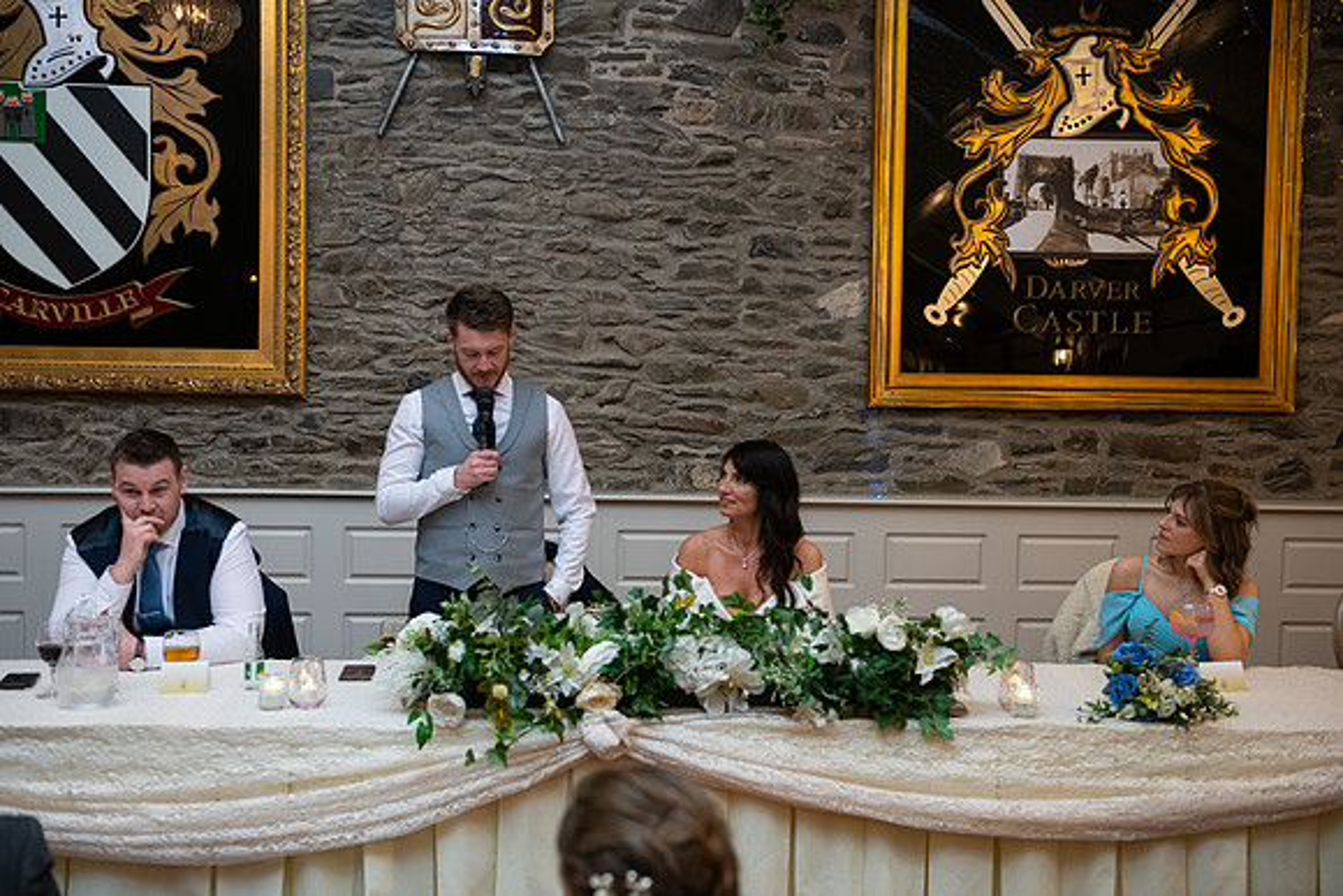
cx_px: 672
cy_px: 448
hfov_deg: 43.6
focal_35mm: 45
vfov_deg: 29.9
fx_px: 1679
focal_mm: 45
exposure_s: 1/160
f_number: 3.5
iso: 800
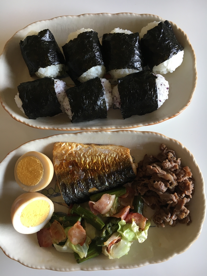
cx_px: 104
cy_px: 138
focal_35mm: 29
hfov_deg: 48.2
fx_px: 231
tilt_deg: -80.8
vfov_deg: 61.7
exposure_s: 1/30
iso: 64
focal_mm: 4.15
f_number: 2.2
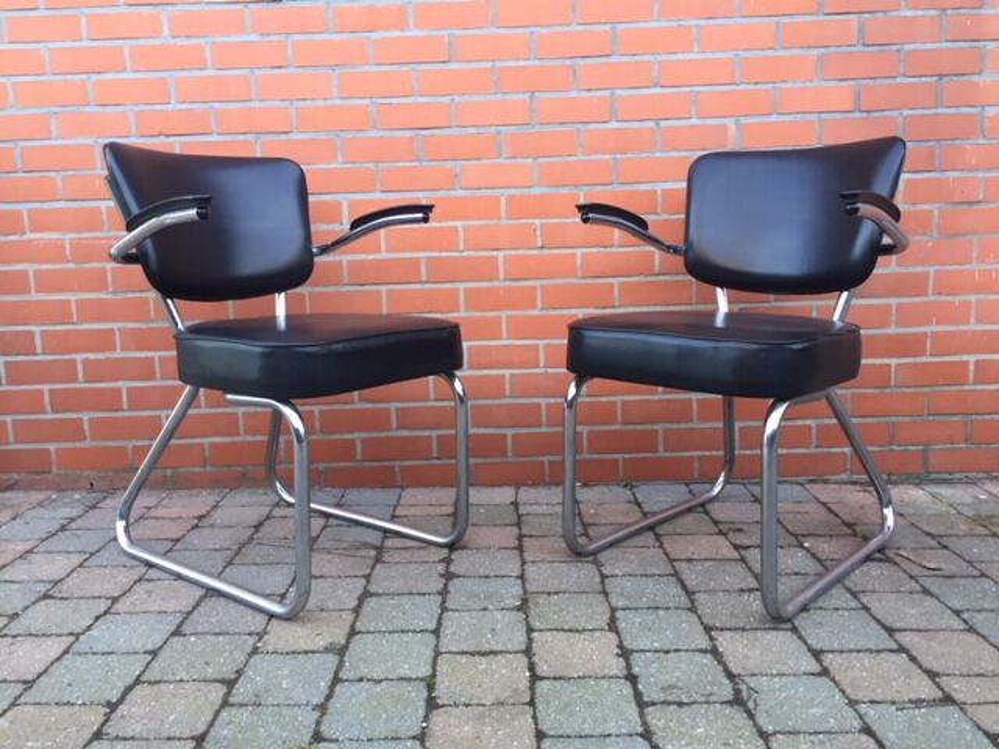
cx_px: 500
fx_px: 837
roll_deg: +1.6
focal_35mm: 29
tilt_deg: -8.0
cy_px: 374
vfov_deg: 48.2
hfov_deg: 61.7
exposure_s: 1/33
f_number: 2.2
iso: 32
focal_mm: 4.15
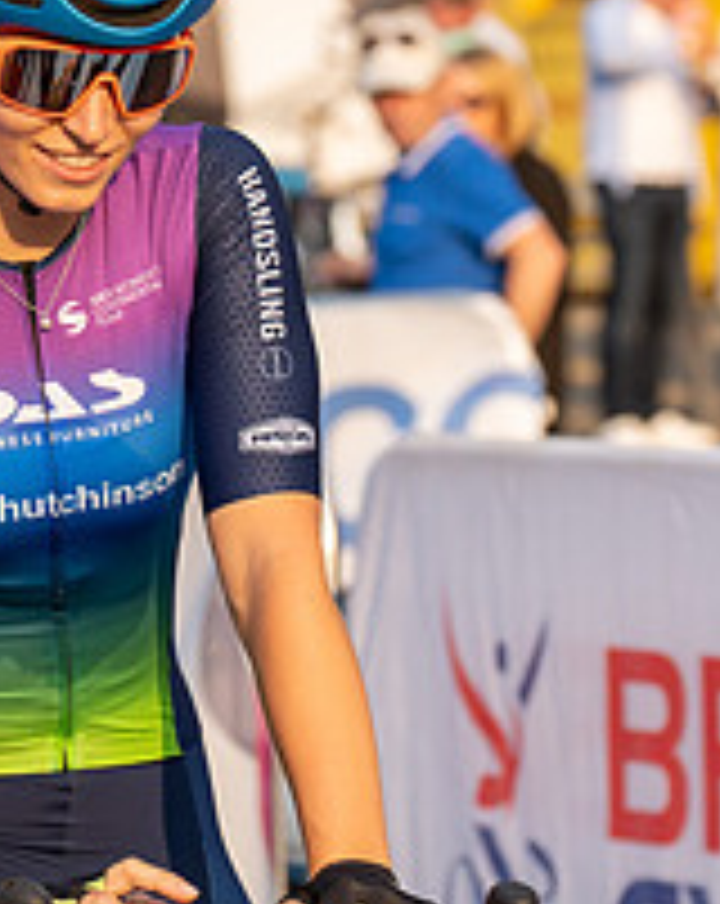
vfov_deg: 6.2
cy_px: 170
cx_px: 88
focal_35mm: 310
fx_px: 8283
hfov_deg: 5.0
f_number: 4.5
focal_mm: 99
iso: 500
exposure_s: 1/1250
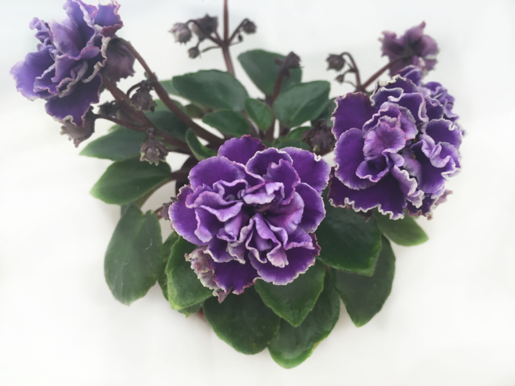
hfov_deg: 61.7
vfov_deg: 48.2
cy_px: 193
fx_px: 431
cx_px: 258
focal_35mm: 29
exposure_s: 1/33
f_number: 2.2
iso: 25
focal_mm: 4.15
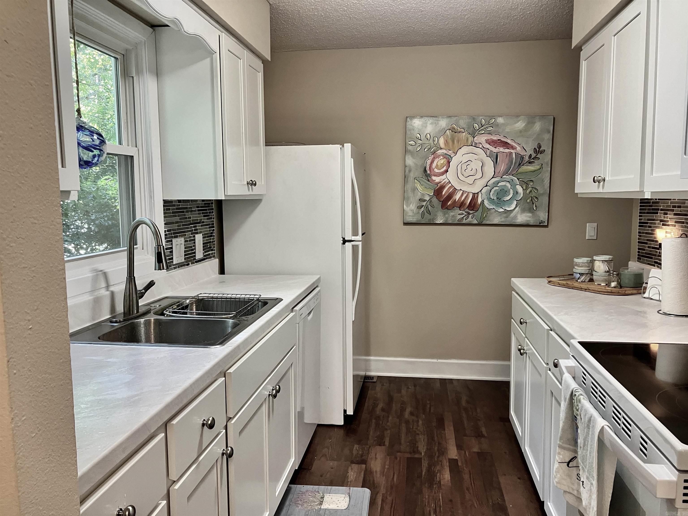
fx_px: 557
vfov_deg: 49.7
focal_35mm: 28
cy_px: 258
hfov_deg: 63.4
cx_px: 344
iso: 125
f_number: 1.8
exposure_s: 1/60
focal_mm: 3.99
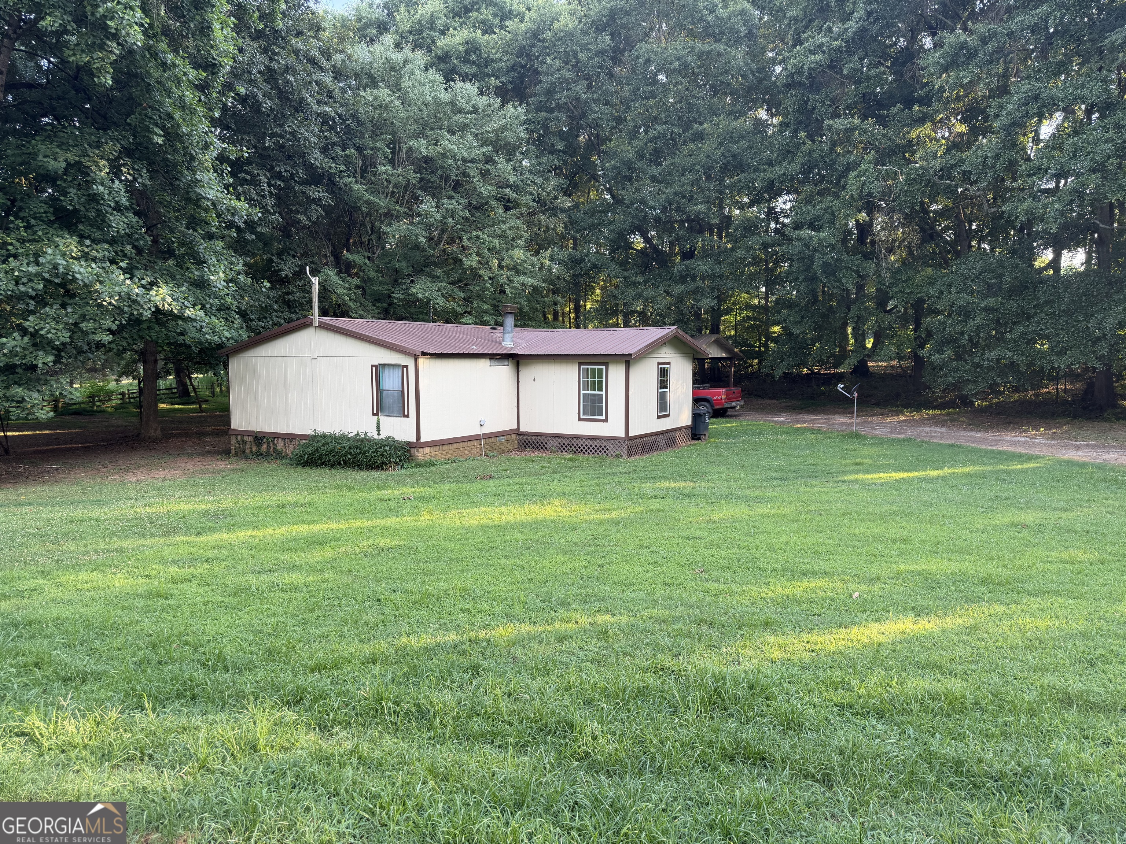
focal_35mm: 24
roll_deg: +0.1
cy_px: 422
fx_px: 781
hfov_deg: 71.6
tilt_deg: -5.0
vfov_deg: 56.8
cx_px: 563
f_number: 1.78
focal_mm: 6.76
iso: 50
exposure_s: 1/124
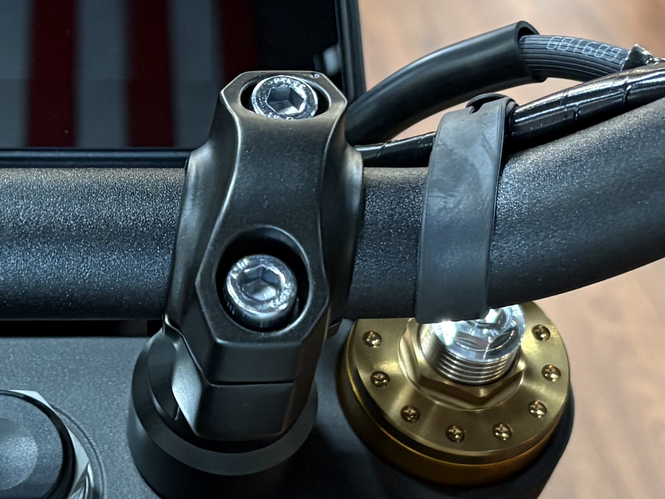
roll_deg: -1.0
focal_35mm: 92
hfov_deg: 20.8
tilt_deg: -29.4
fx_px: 1768
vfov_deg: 16.1
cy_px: 197
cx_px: 55
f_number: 1.6
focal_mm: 5.96
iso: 320
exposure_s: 1/40
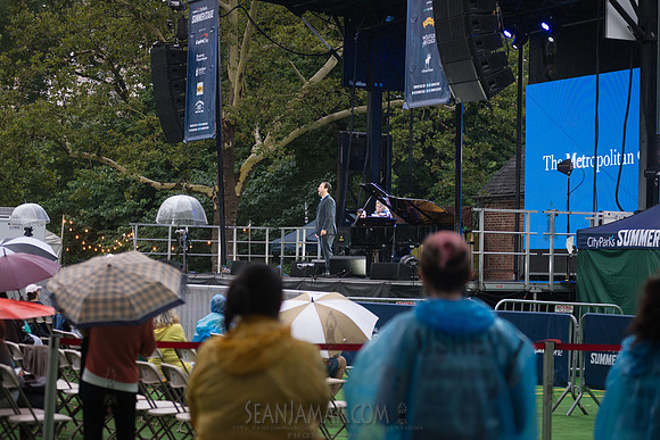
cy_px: 220
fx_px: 1834
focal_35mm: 100
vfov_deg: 13.7
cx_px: 330
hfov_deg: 20.4
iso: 1600
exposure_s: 1/125
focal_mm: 100
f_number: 4.5
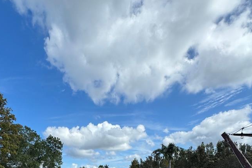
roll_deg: +3.7
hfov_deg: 66.6
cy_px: 201
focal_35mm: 27
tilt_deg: -6.7
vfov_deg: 36.8
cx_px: 98
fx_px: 189
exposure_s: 1/1637
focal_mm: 2.22
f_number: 2.2
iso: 50
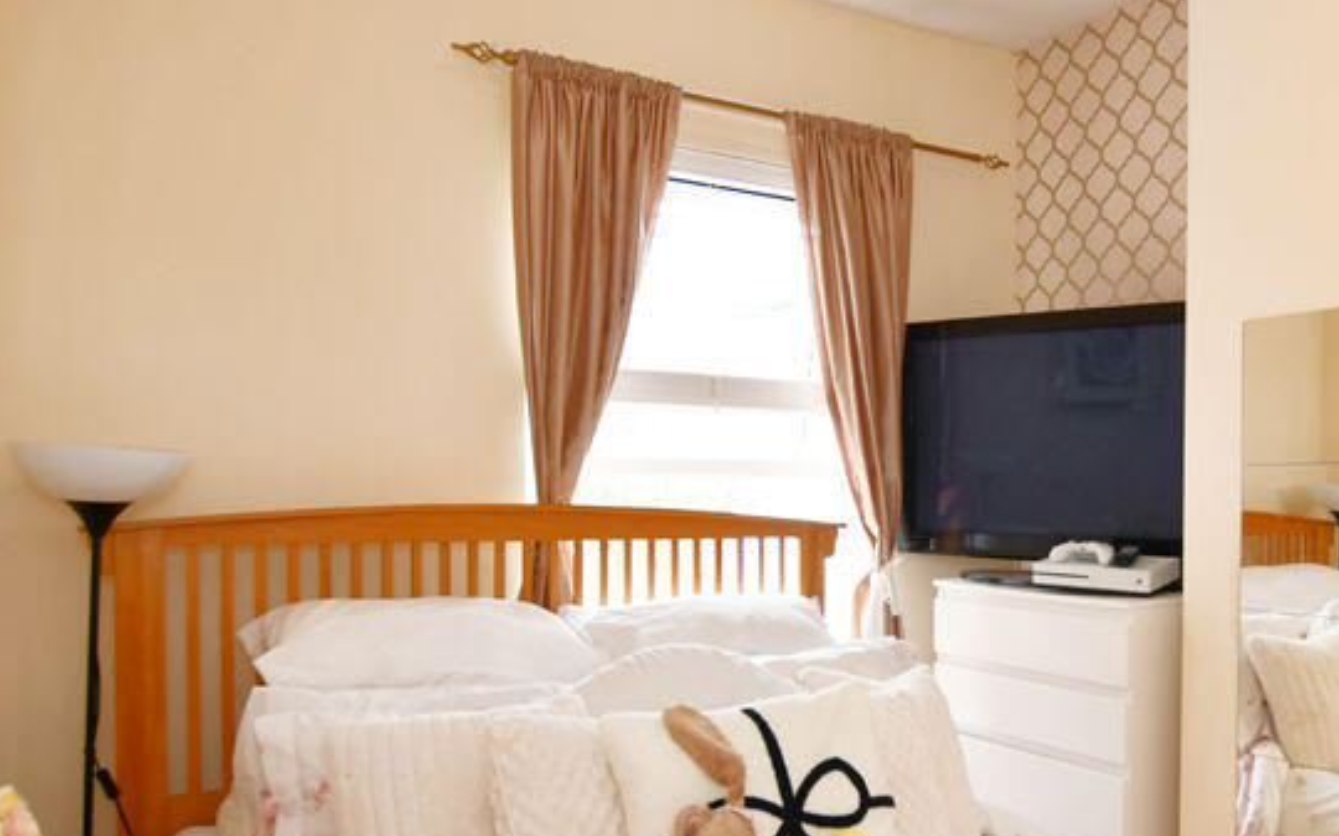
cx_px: 950
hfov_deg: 62.1
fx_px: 1058
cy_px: 530
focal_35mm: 29
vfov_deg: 42.7
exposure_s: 1/60
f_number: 4
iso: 280
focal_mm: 10
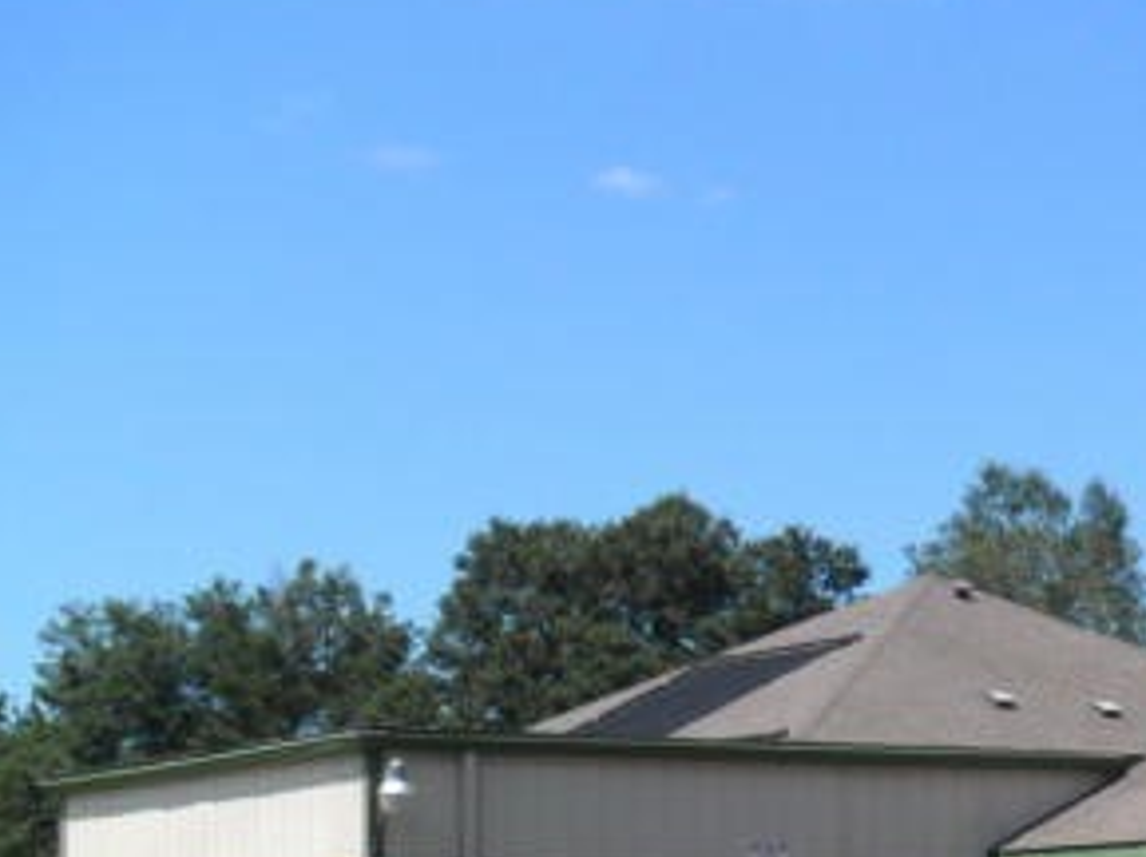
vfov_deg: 14.8
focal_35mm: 97
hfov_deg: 18.7
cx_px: 1519
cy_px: 944
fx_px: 3207
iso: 80
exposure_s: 1/250
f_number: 7.6
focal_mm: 6.3
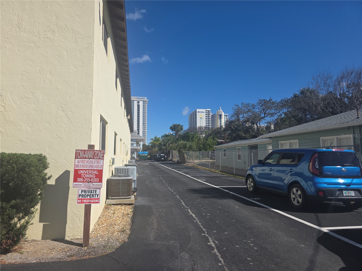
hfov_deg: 73.9
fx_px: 241
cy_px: 136
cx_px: 181
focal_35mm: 23
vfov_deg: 58.9
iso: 12
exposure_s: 1/1387
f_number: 1.7
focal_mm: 6.3
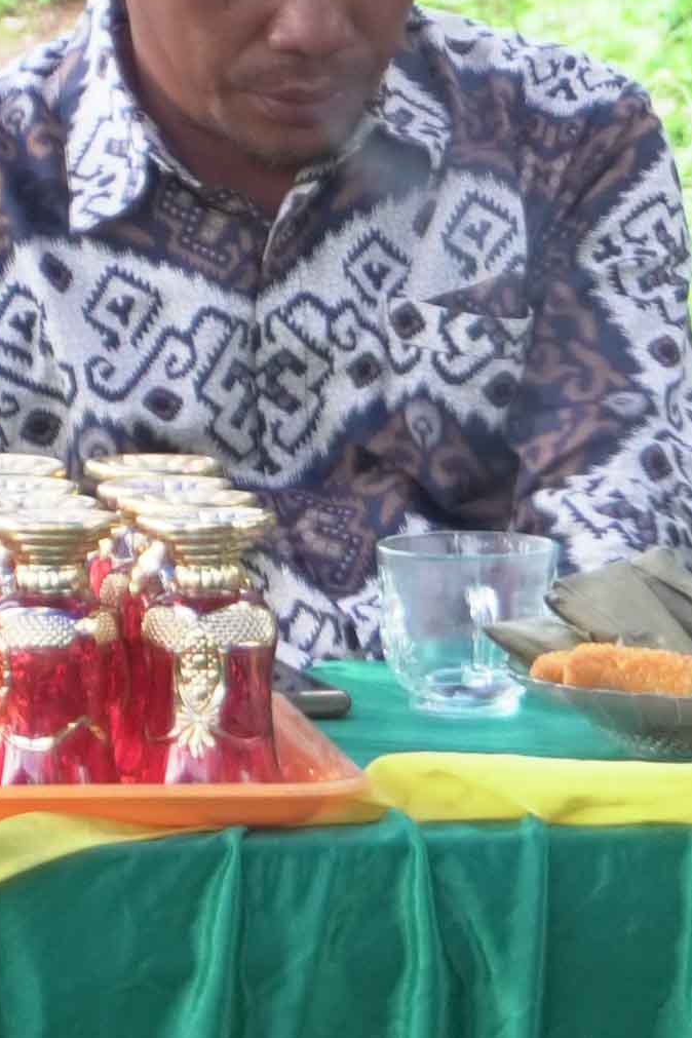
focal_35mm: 445
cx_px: 1841
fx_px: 12830
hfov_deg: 3.0
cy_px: -214
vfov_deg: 4.6
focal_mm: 50
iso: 320
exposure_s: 1/100
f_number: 5.6
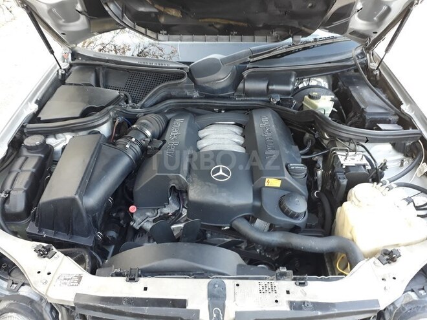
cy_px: 160
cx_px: 214
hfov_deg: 65.3
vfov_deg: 51.4
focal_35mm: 27
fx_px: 333
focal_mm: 3.6
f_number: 1.9
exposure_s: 1/33
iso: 64
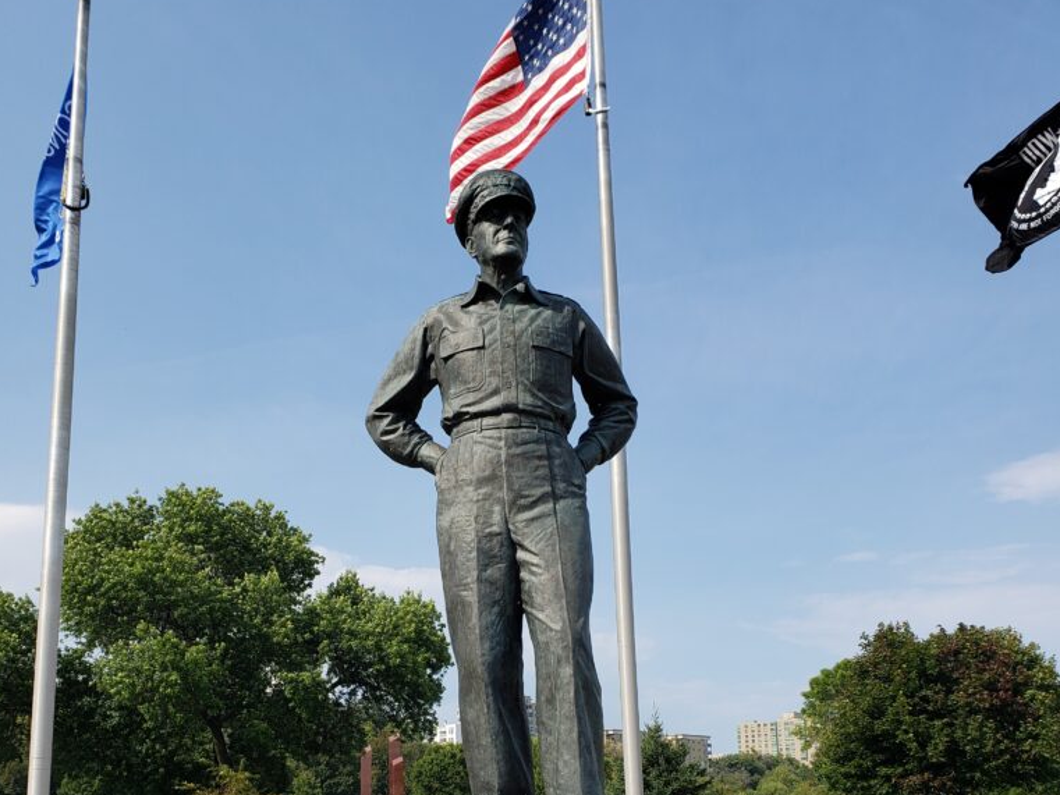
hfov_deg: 52.6
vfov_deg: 38.3
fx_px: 1072
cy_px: 693
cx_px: 528
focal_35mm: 35
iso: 50
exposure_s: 1/1540
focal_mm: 4.3
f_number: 2.4
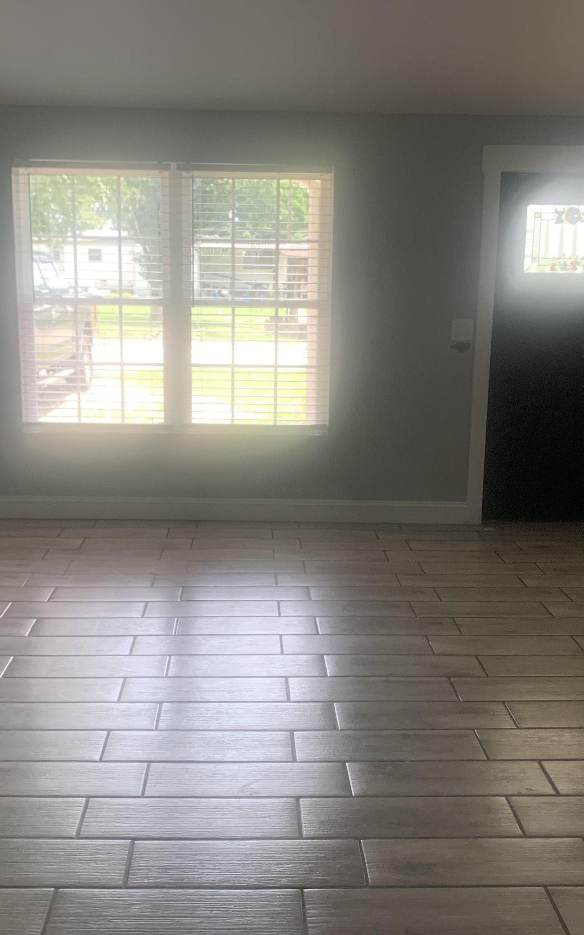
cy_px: 468
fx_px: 942
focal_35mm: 37
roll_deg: -0.2
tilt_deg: -13.6
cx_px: 279
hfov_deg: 34.4
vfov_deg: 52.7
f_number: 1.8
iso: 80
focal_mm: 4.25
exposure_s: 1/121
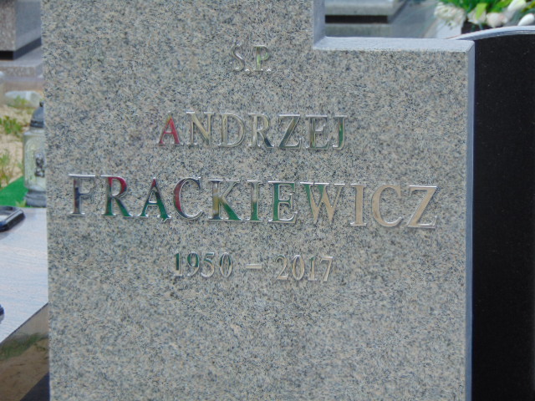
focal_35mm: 164
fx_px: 2535
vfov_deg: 9.1
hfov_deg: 12.0
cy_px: 200
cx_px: 268
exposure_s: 1/320
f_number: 4
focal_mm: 29.5
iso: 80
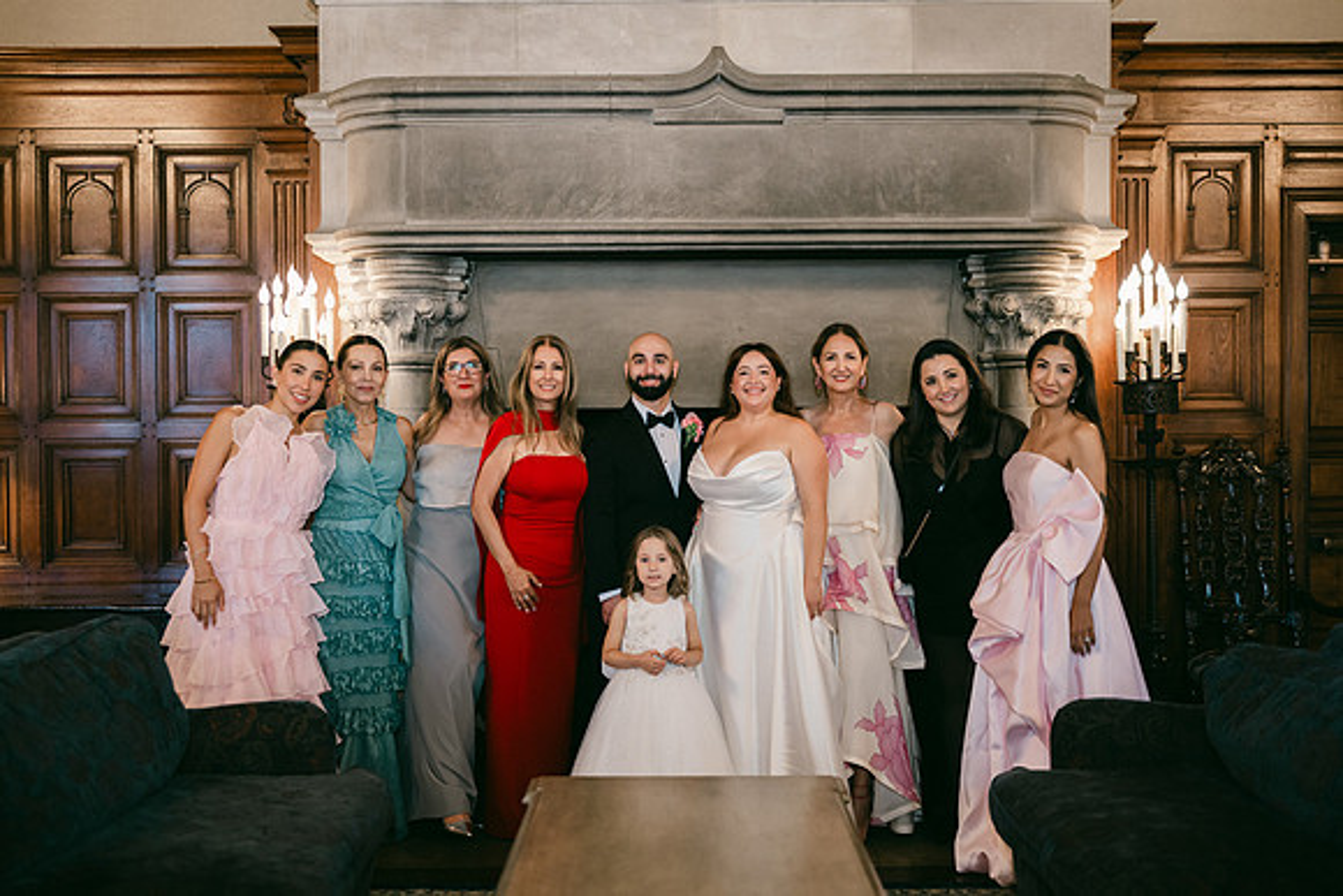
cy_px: 448
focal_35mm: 35
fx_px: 1306
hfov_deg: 54.4
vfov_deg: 37.9
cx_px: 672
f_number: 1.2
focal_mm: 35
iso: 640
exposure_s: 1/125
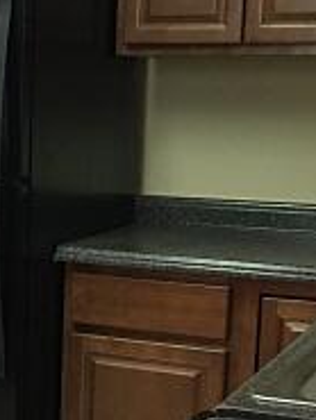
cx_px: -5
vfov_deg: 20.7
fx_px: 1143
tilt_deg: -10.3
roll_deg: -1.4
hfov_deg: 15.4
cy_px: 320
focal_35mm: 94
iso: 100
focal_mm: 4.15
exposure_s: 1/15
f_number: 2.2
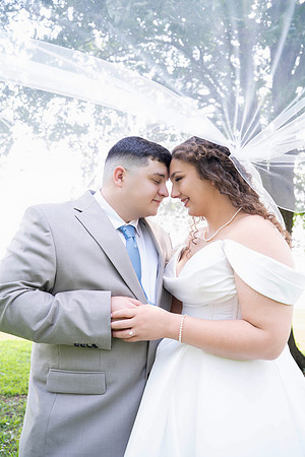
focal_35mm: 24
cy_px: 228
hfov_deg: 53.1
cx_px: 152
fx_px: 305
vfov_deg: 73.7
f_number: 3.5
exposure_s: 1/100
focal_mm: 24
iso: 200
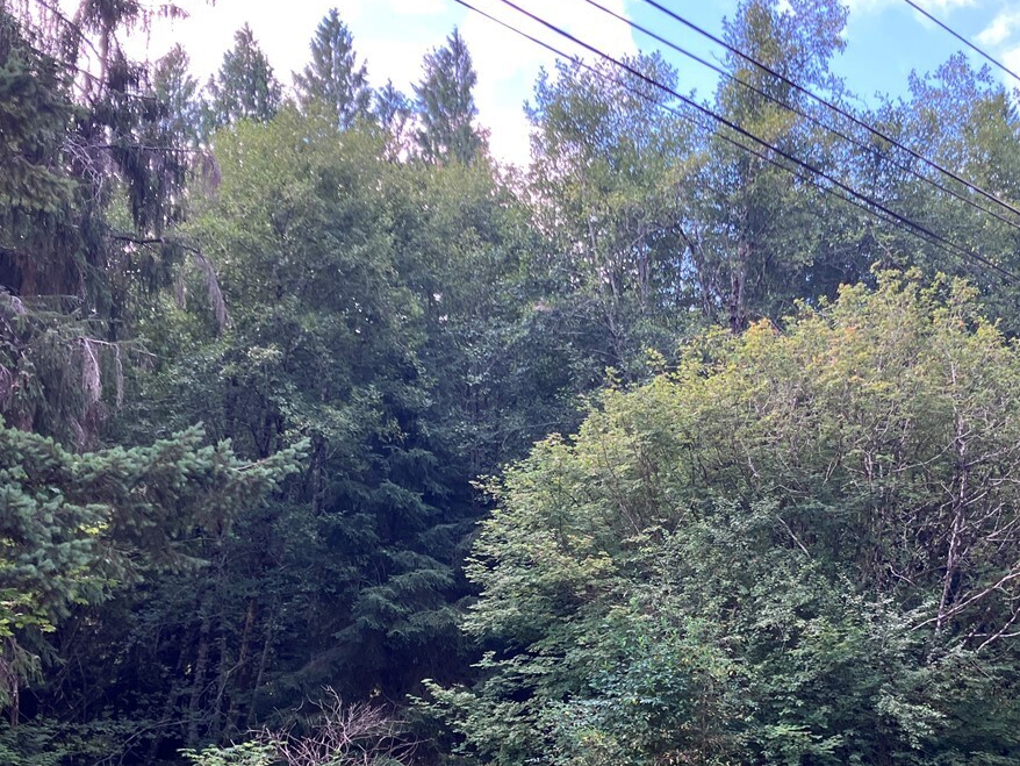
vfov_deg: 28.2
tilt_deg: +7.1
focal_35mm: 51
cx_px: 688
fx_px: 1503
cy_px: 553
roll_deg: -2.2
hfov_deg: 37.0
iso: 40
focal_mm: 3.99
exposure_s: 1/121
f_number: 1.8
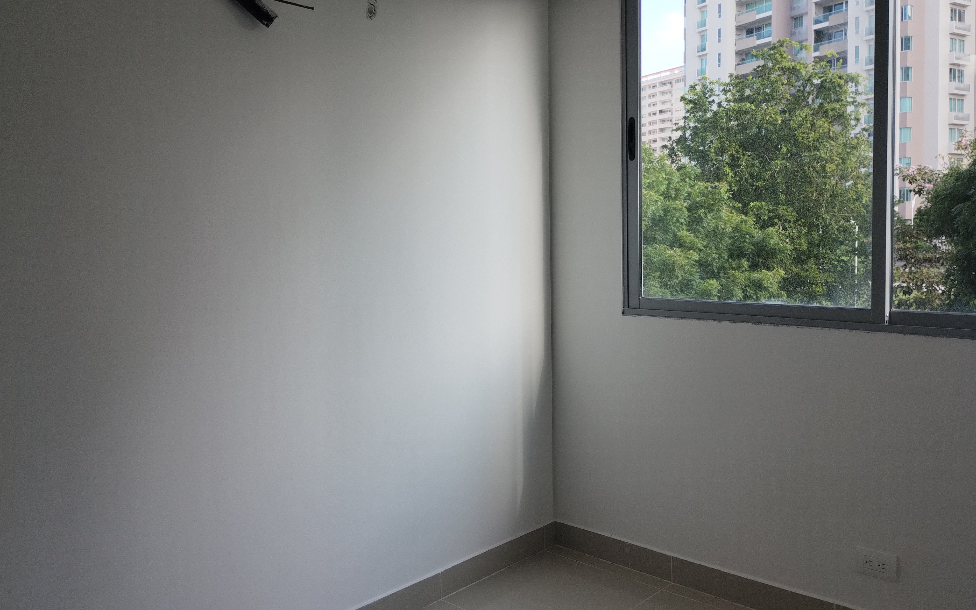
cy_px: 273
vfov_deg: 41.8
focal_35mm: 30
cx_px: 491
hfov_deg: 62.9
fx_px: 798
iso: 100
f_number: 1.8
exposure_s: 1/153
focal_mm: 4.27
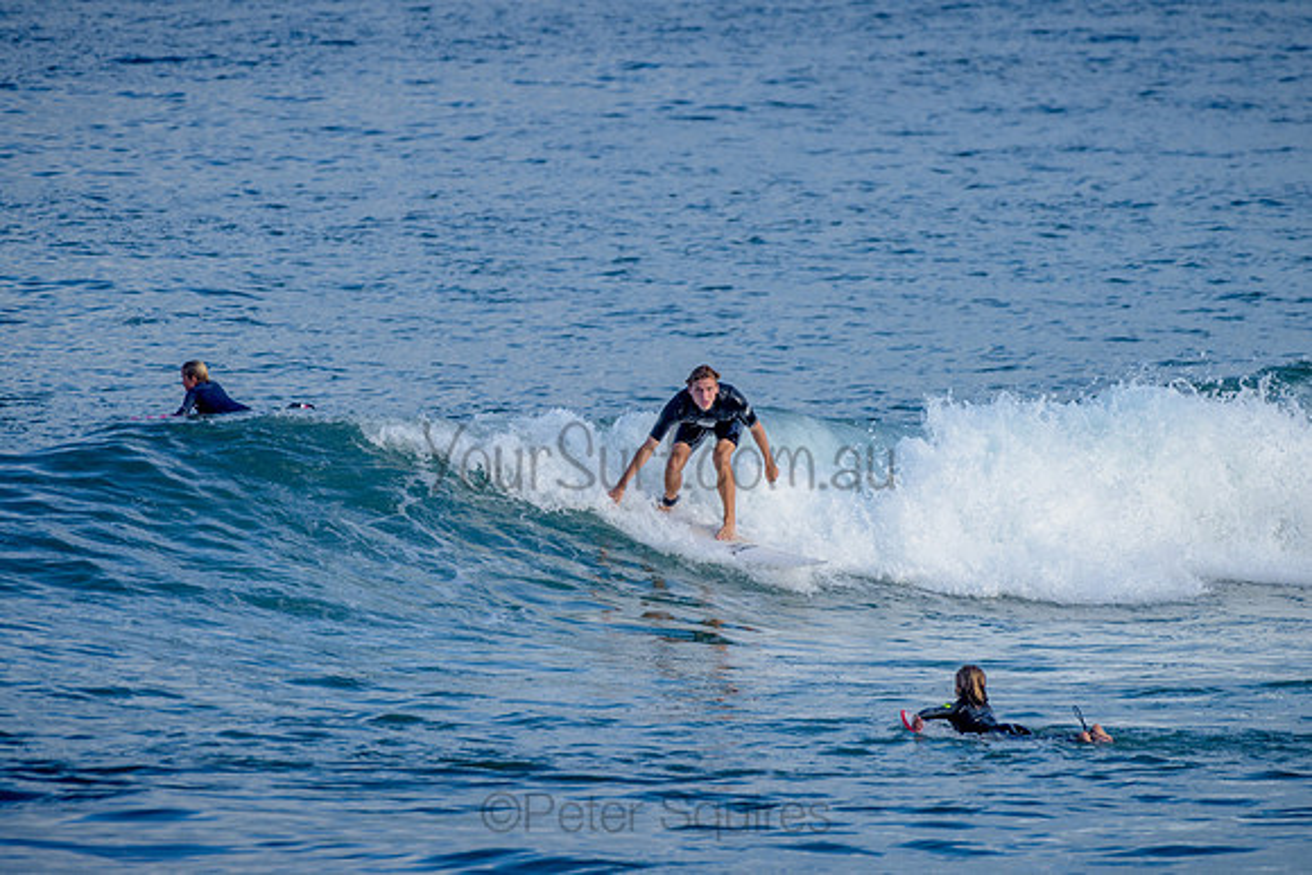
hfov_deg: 3.4
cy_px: 438
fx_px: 22310
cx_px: 656
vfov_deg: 2.2
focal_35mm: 612
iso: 280
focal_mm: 500
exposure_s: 1/1250
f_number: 5.6
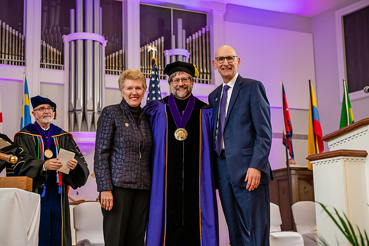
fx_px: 595
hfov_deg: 34.5
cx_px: 184
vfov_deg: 23.4
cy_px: 123
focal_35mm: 58
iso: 2500
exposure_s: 1/160
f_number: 4
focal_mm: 58
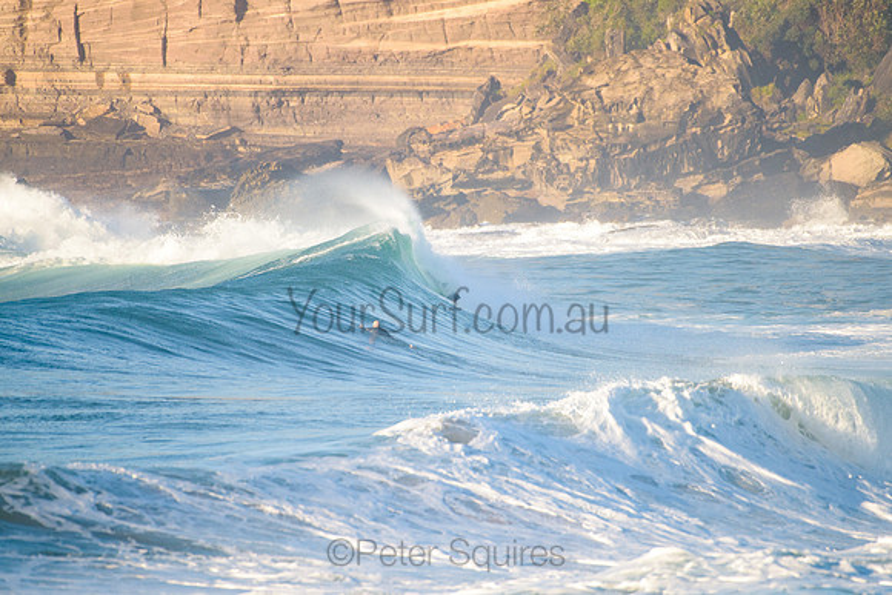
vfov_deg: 2.2
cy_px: 292
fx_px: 15187
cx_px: 454
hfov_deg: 3.4
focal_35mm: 613
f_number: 5.6
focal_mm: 500
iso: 280
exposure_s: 1/1600
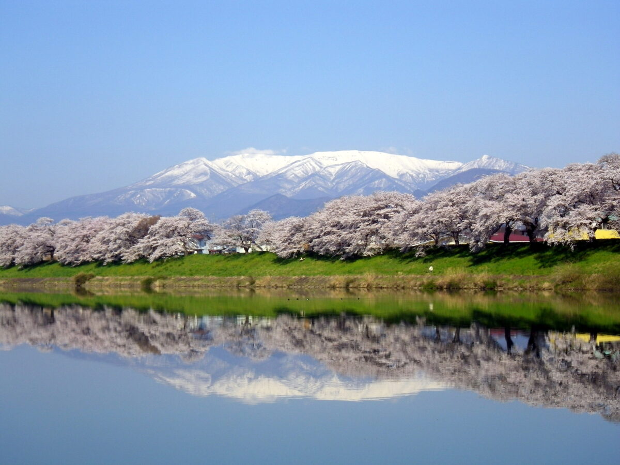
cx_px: 310
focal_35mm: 94
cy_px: 232
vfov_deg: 15.7
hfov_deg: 20.9
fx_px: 1684
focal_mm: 16.7
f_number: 6
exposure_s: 1/400
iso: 80
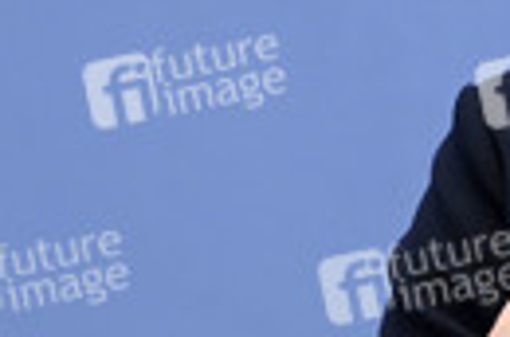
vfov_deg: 3.7
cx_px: 865
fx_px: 5158
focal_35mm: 365
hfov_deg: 5.6
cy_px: -16
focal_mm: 105
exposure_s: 1/640
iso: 4000
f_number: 5.6
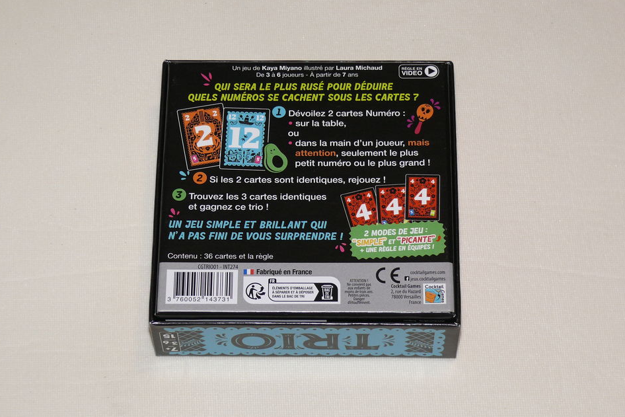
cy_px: 223
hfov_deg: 18.4
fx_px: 1927
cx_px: 311
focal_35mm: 111
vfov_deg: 12.3
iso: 100
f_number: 3.2
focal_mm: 19
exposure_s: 1/30
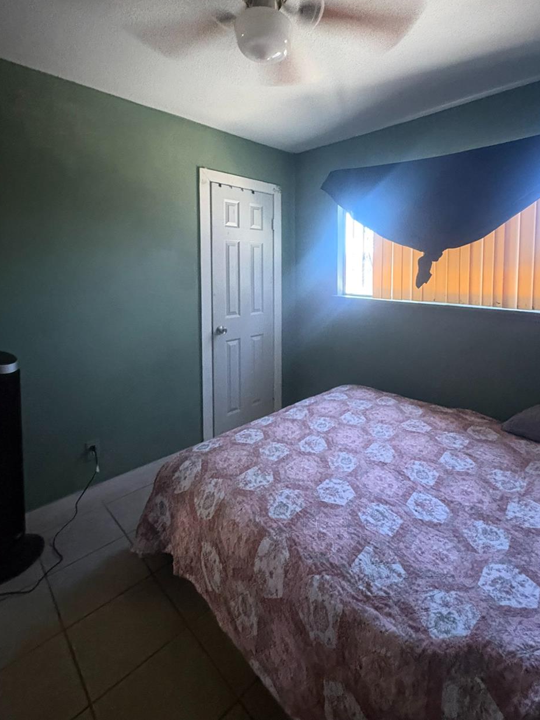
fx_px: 354
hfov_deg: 74.2
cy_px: 284
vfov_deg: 89.7
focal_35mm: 17
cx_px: 312
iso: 800
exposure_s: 1/40
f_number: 2.2
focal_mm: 2.22
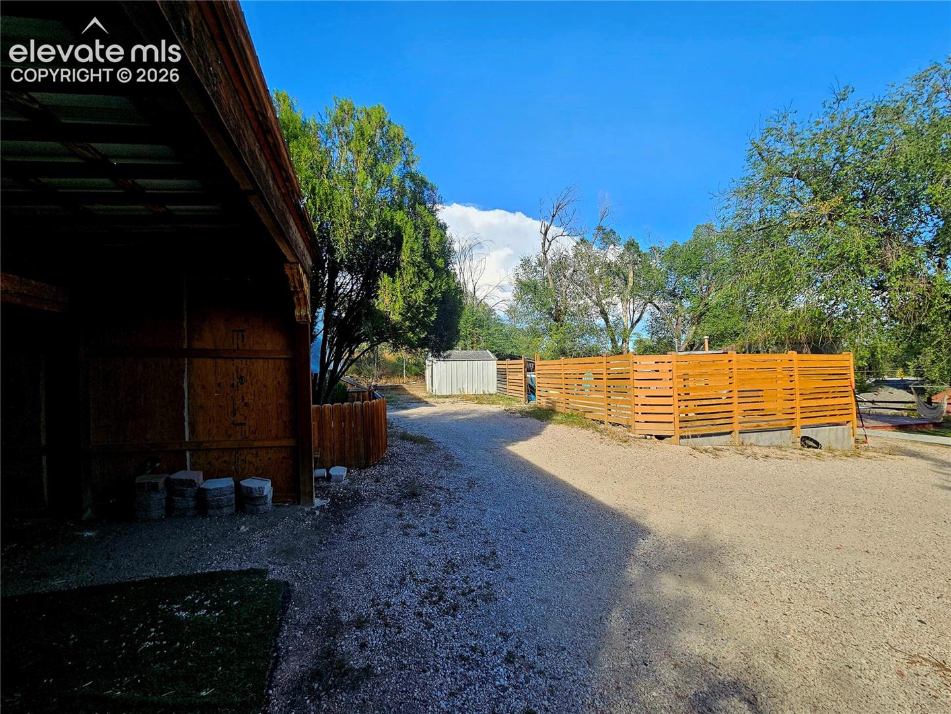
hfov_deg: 106.2
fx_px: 357
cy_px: 357
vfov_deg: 89.9
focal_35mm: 13
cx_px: 476
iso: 50
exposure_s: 1/769
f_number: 2.2
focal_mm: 2.2
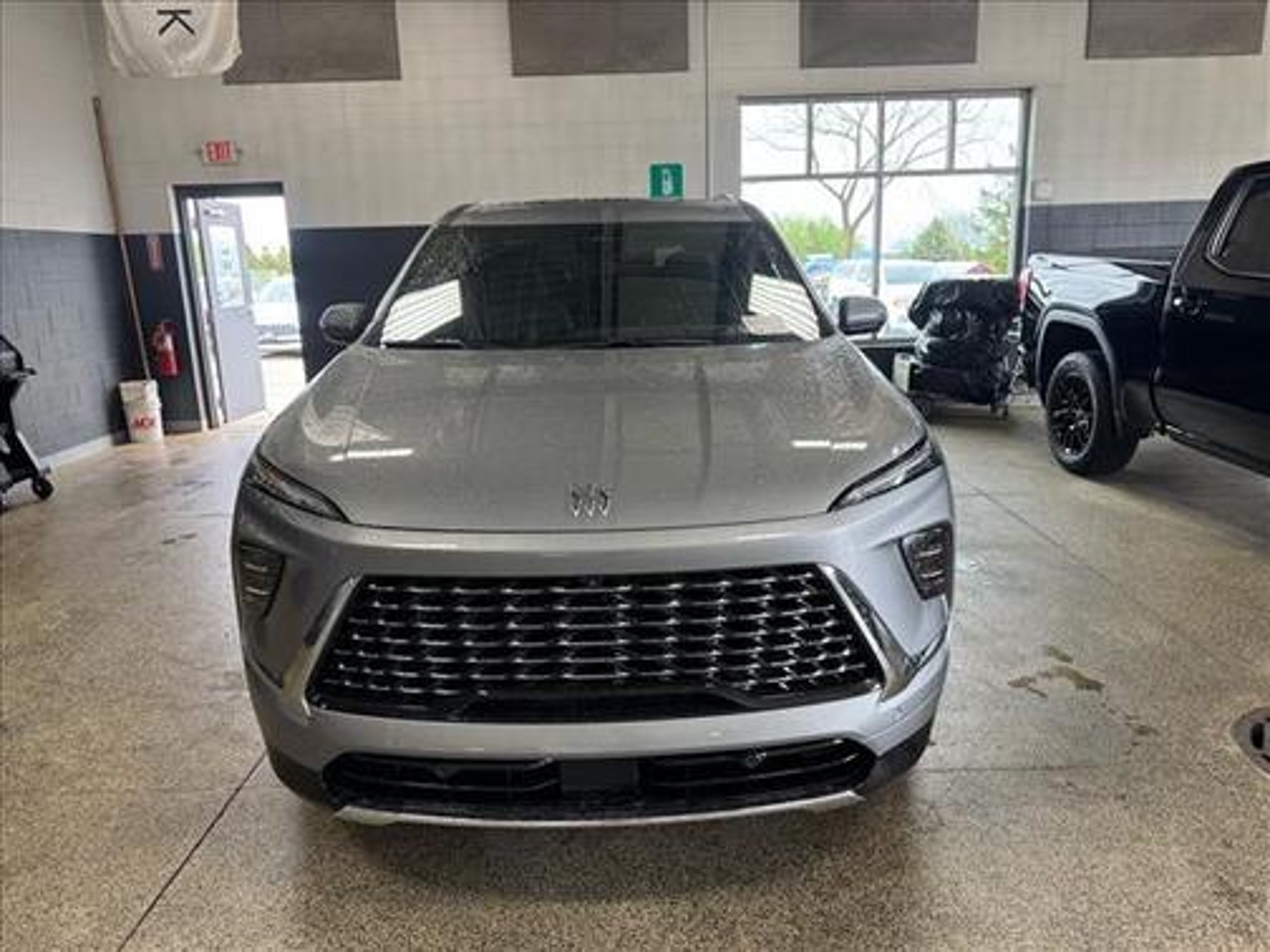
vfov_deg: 56.8
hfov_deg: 71.6
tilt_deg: -11.5
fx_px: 881
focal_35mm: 24
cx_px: 635
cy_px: 476
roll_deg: +2.2
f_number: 1.78
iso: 125
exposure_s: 1/120
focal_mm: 6.76
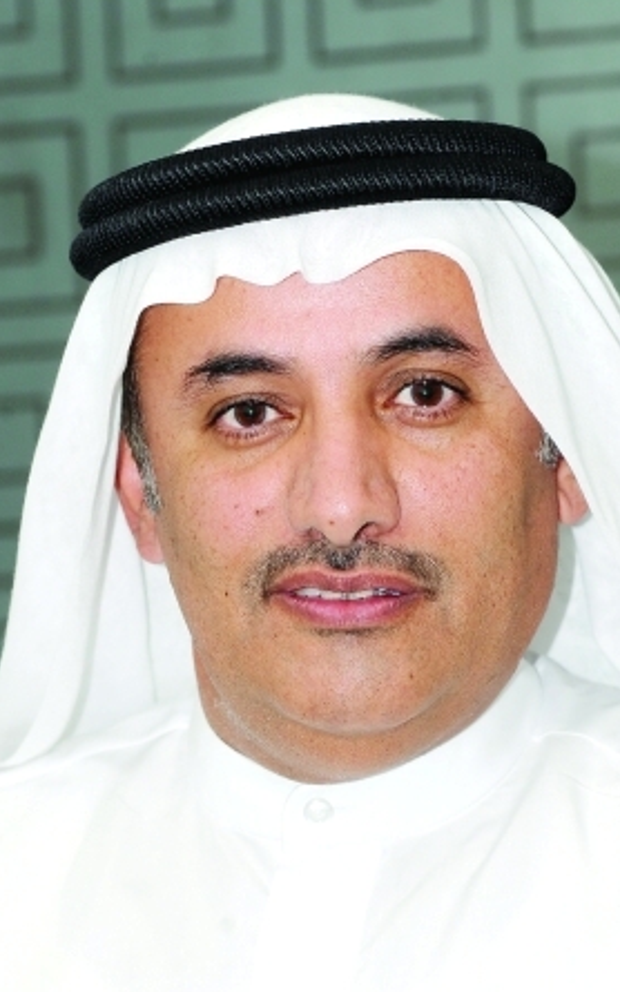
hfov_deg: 7.2
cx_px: 371
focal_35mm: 183
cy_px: 644
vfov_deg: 11.4
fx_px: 4949
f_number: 7.1
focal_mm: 125
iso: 400
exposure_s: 1/200
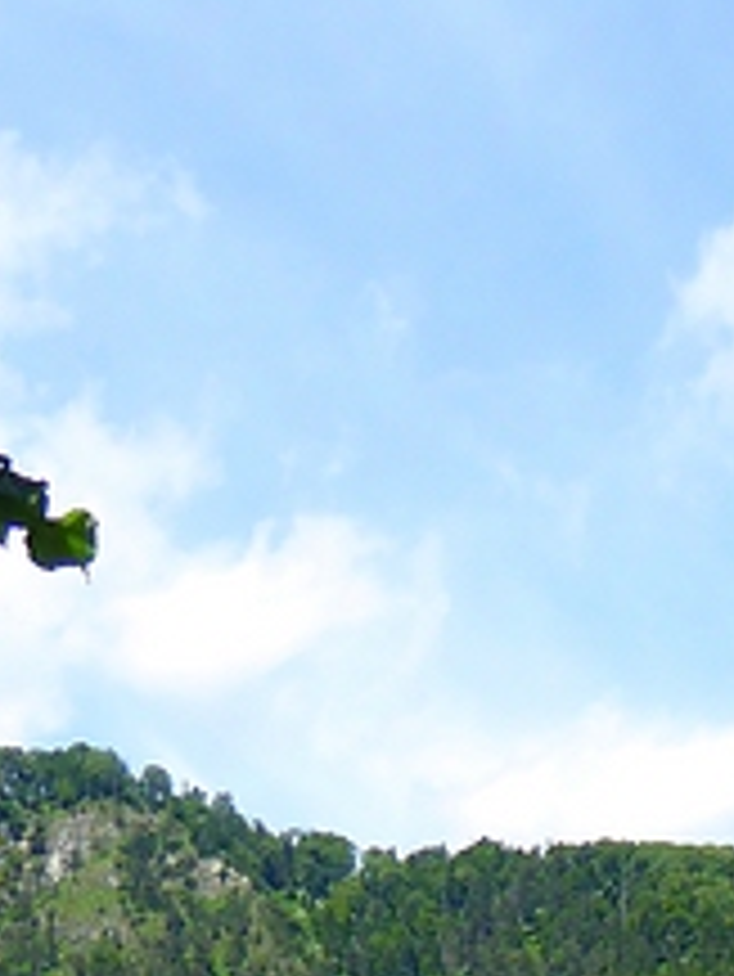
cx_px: 716
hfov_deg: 17.0
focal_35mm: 85
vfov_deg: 18.9
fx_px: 2401
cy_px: 1637
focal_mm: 4.3
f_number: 3.3
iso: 100
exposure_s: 1/640
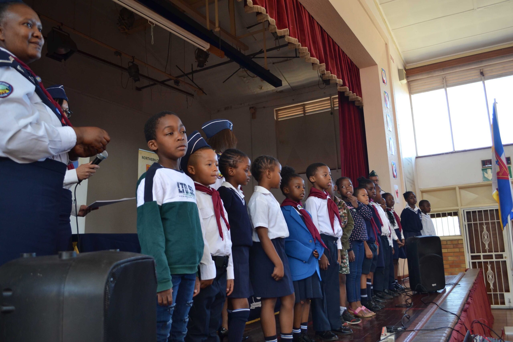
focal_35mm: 30
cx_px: 256
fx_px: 427
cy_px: 171
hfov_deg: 61.9
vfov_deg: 43.6
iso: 400
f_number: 4.5
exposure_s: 1/80
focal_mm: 20
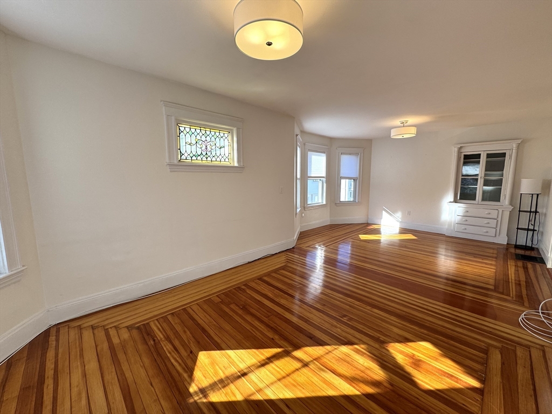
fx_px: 223
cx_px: 276
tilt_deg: -7.4
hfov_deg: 102.1
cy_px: 207
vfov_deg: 85.7
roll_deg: -0.1
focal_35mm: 14
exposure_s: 1/191
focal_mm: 2.22
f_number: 2.2
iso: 40
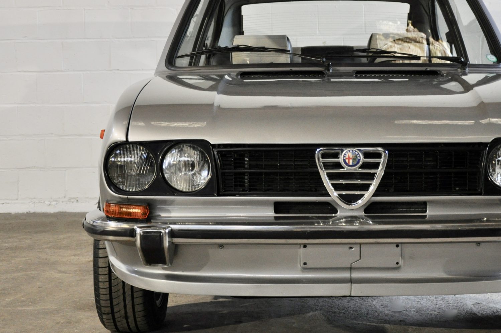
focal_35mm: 78
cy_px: 136
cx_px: 337
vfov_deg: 17.4
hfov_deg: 25.9
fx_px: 1084
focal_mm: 38
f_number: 4.5
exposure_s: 1/30
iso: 800
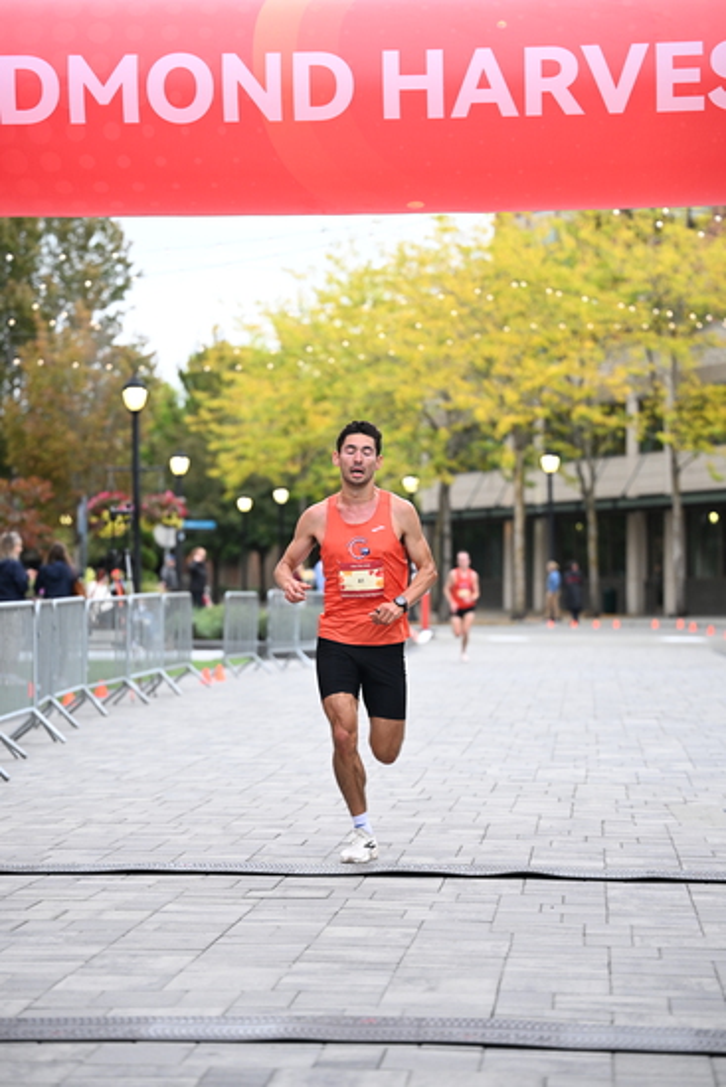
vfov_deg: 21.5
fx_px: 2872
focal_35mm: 95
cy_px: 544
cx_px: 363
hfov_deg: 14.4
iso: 1600
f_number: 2.8
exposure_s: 1/800
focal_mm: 95
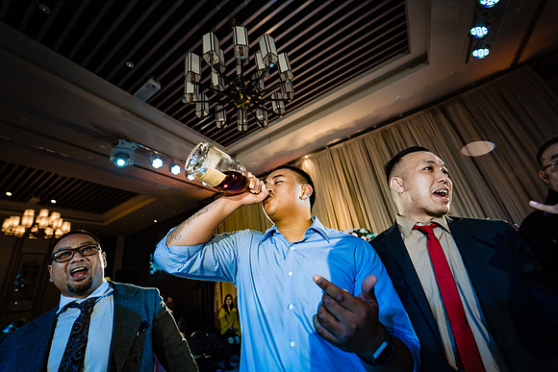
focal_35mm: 14
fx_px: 217
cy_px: 186
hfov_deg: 104.2
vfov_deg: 81.2
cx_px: 279
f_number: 2.8
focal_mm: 14
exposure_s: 1/160
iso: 800
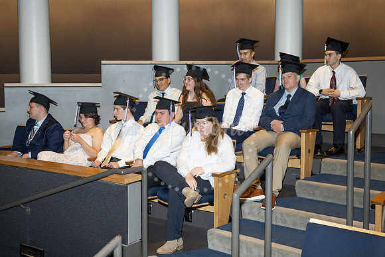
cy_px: 121
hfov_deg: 47.5
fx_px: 438
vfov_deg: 32.7
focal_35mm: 41
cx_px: 192
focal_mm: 33.5
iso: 1000
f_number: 5
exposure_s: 1/125
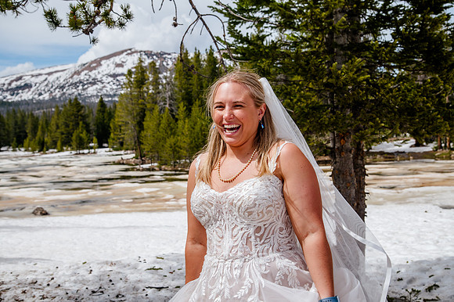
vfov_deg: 24.6
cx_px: 227
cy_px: 151
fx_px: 693
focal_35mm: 55
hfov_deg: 36.3
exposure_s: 1/250
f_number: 9
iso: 250
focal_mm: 55
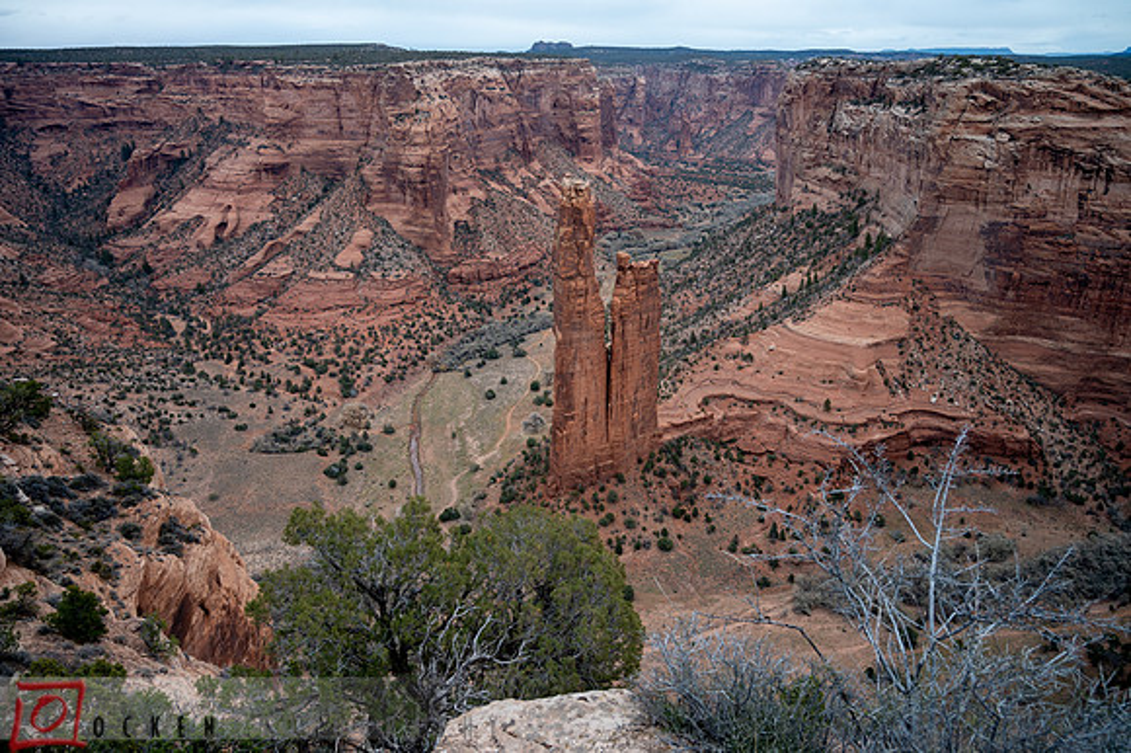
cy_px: 376
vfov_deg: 50.4
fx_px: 801
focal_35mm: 26
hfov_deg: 70.5
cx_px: 566
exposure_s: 1/640
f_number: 4.5
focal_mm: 25.5
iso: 400
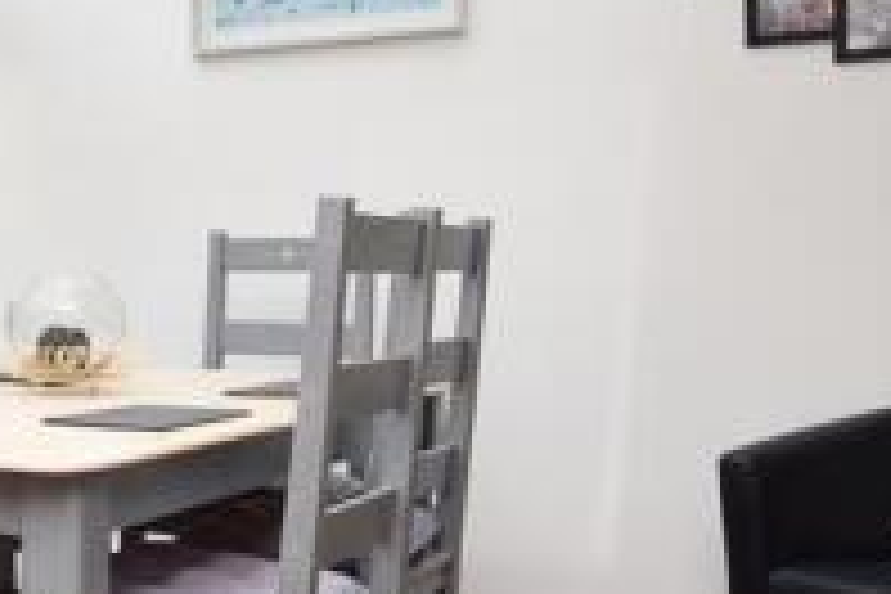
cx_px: -58
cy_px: 277
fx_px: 1353
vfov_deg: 24.8
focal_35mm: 55
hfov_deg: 32.6
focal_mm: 11
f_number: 10
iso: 320
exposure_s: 1/200
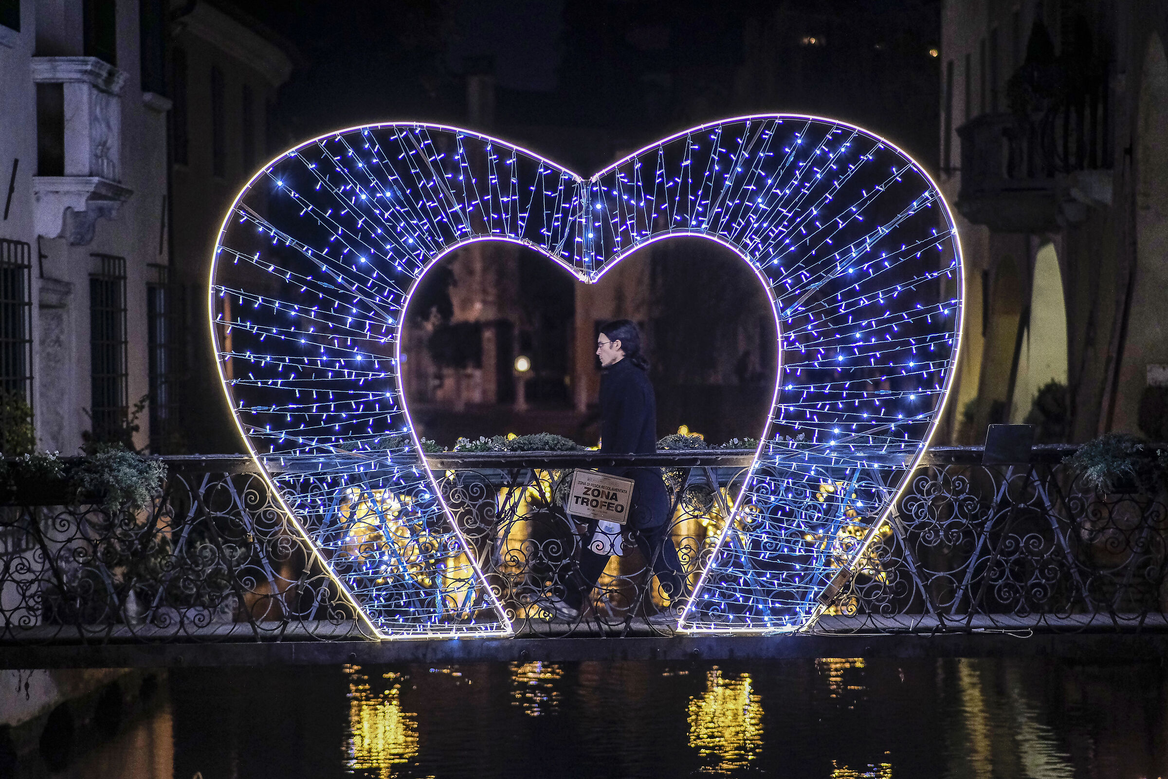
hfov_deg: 16.0
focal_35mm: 128
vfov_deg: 10.7
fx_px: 4153
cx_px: 584
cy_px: 390
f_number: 1.8
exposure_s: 1/160
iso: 2000
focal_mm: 85
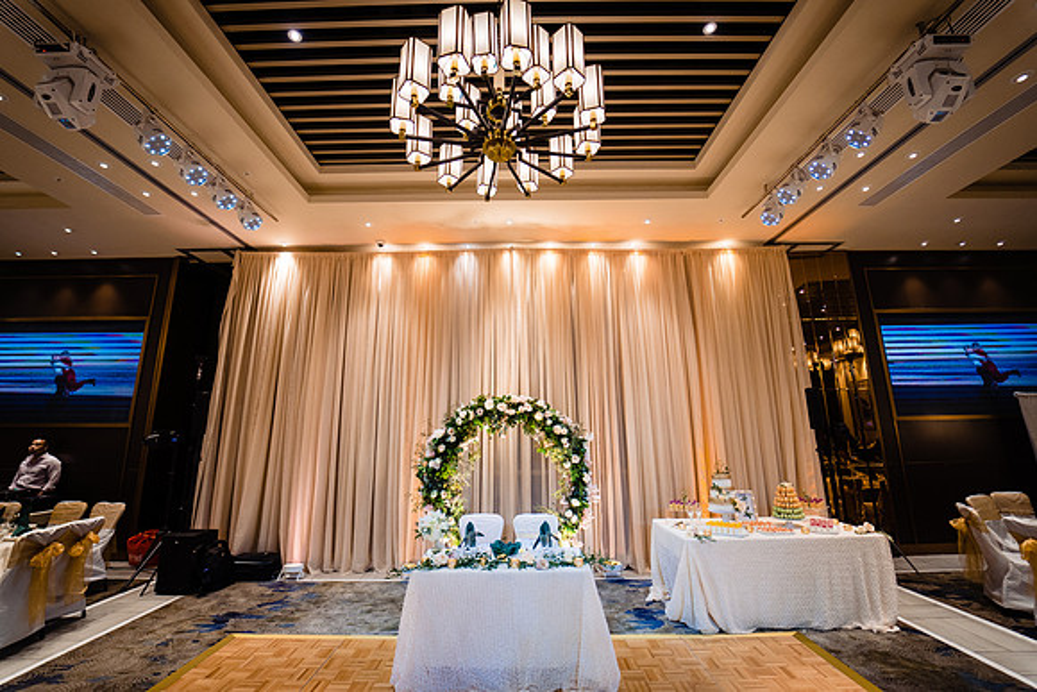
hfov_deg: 104.2
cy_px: 346
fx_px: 403
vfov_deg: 81.2
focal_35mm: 14
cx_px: 518
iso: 1250
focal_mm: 14
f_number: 2.8
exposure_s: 1/160
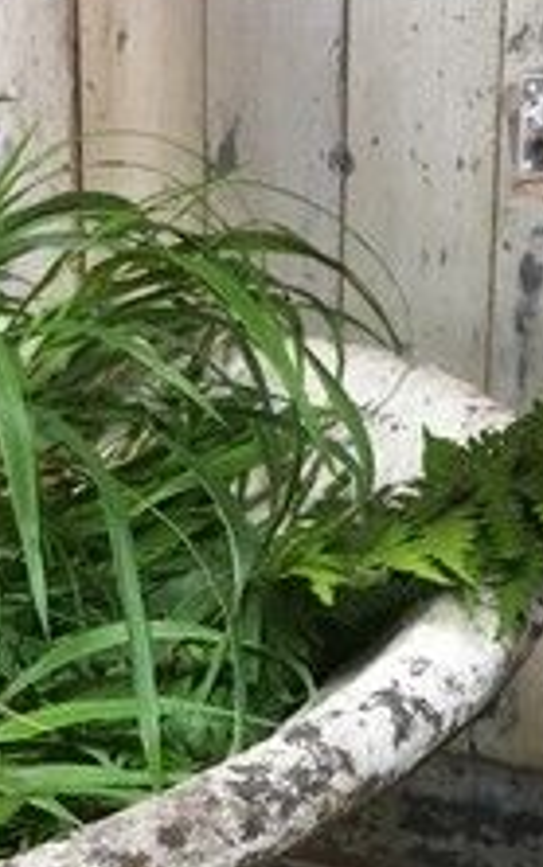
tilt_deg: -19.4
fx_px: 1963
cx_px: 234
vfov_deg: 23.9
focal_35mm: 83
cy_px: 863
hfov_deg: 15.7
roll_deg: +0.7
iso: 200
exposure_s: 1/33
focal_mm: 4.15
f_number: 2.2
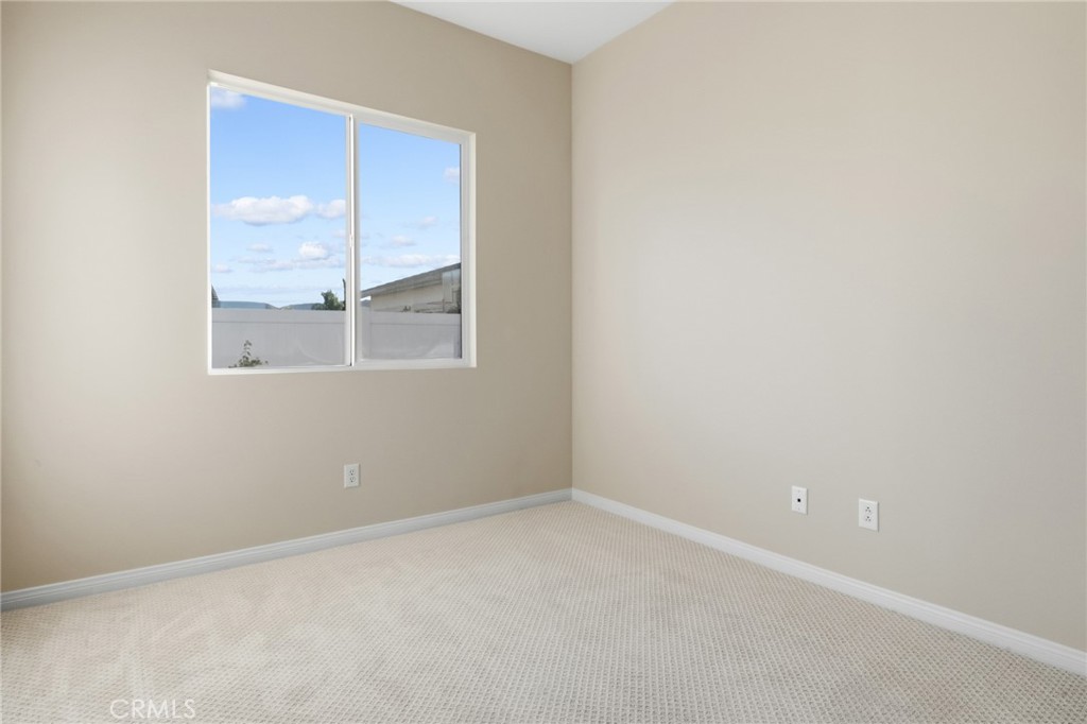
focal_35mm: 18
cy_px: 362
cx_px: 544
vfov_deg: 67.3
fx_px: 543
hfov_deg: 90.0
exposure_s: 1/13
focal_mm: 12
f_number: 22
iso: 400
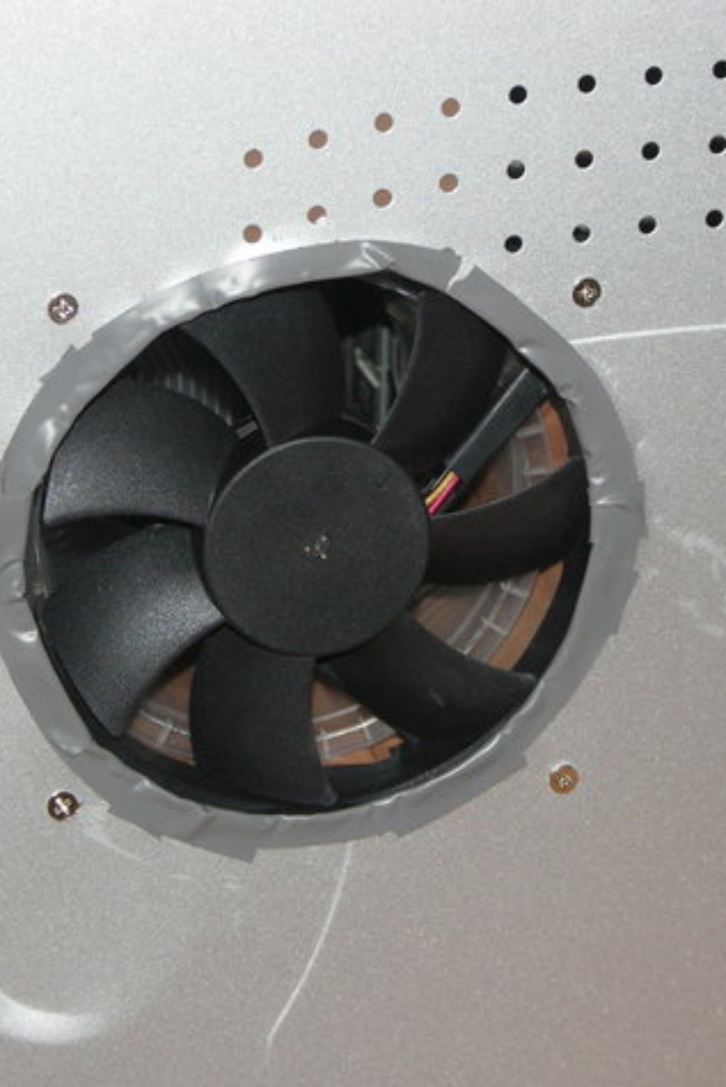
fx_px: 4322
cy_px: 542
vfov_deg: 14.3
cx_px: 316
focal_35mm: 143
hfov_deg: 9.6
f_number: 3.5
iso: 200
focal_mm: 26.3
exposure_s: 1/100
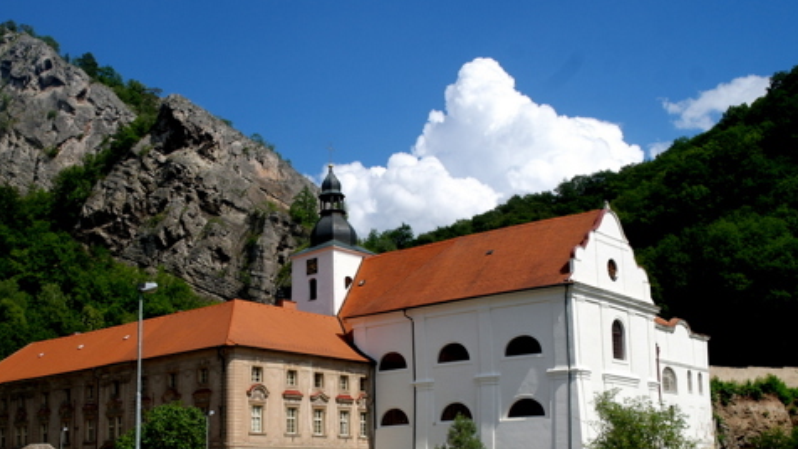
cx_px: 314
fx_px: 931
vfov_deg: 26.9
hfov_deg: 46.1
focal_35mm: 44
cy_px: 306
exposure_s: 1/125
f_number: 10
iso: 100
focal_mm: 19
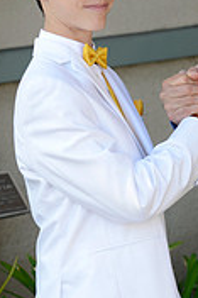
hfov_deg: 6.8
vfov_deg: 10.3
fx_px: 1653
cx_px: 228
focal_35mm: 200
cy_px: 85
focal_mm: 78
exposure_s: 1/320
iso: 250
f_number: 4
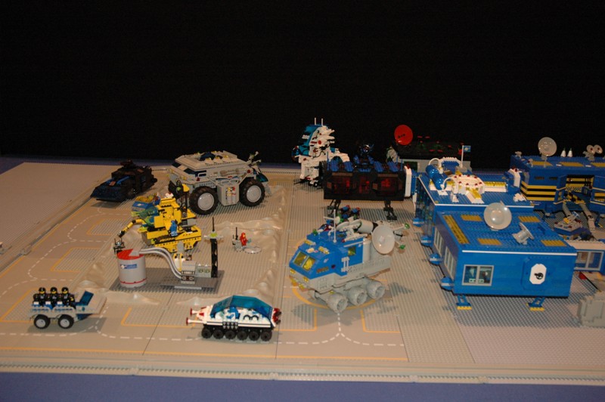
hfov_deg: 53.2
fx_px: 604
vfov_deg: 36.8
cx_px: 302
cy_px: 201
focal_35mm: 36
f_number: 4
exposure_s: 1/60
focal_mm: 24
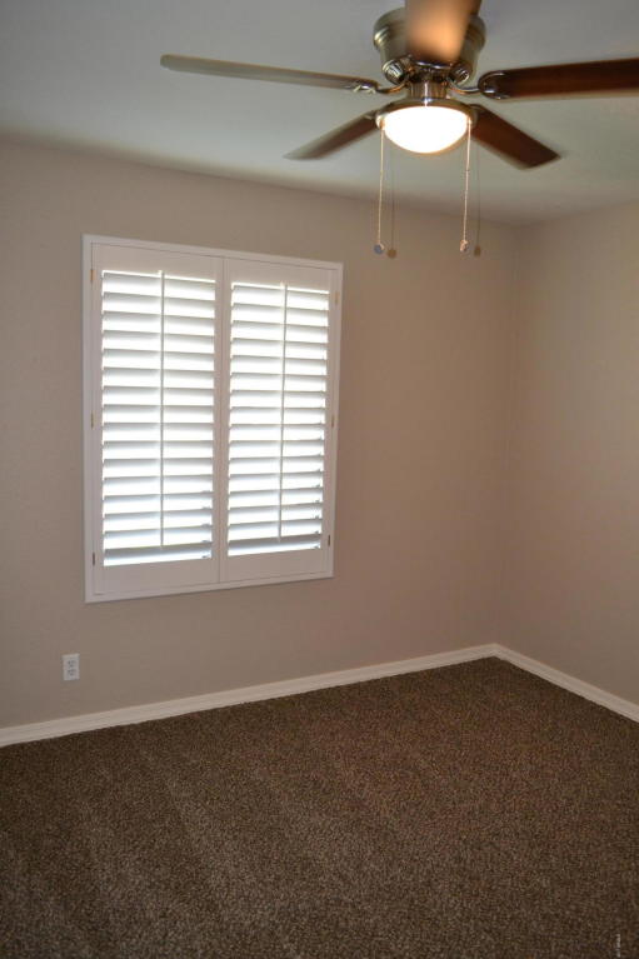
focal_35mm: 27
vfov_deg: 67.4
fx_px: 719
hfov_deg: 47.9
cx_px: 320
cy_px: 480
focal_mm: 18
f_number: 3.5
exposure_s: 1/60
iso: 1250
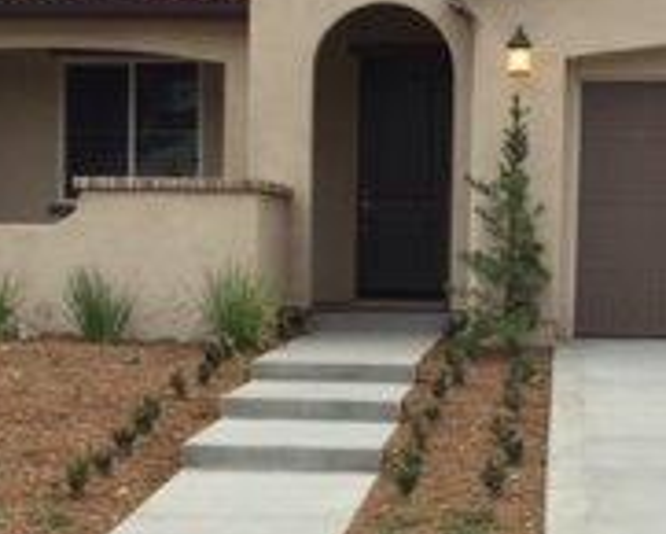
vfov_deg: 15.3
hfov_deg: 19.2
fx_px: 1972
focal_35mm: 100
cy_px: 416
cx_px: 320
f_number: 2.2
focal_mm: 4.15
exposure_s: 1/898
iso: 32
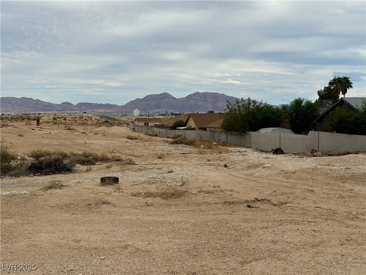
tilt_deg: -4.0
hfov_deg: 39.7
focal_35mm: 48
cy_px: 138
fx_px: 508
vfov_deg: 30.3
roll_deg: -0.3
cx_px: 183
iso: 64
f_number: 1.78
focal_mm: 6.76
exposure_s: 1/5848
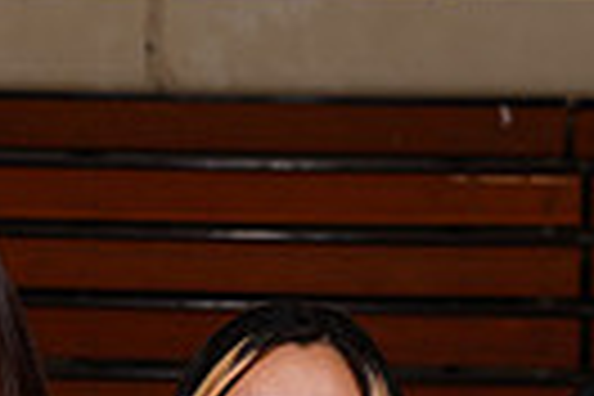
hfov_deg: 6.7
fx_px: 5065
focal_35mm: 307
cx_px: -144
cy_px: 704
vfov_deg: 4.4
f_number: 6.3
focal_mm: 70
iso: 200
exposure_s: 1/200
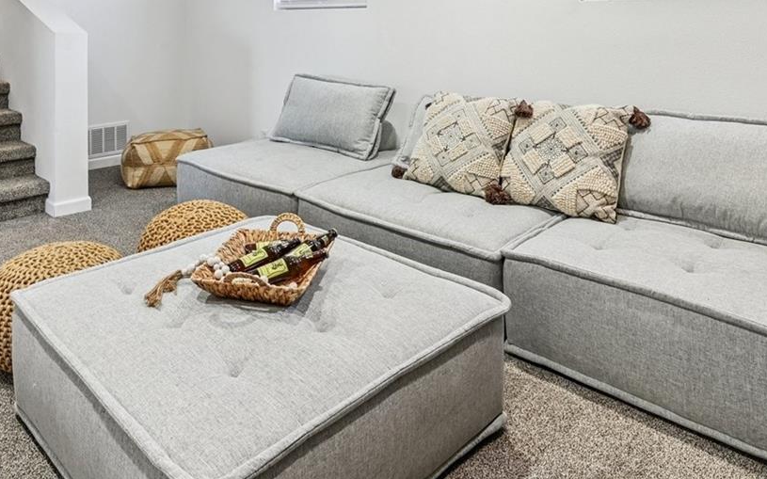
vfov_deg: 41.1
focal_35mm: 28
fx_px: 585
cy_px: 49
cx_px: 297
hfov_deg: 65.7
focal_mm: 14
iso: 400
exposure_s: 1/10
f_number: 10
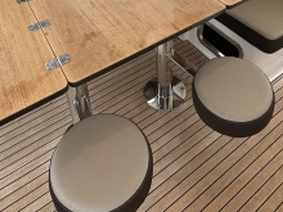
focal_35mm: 35
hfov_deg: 52.6
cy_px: -33
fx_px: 286
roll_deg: -1.3
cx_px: 154
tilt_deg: -26.7
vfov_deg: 34.0
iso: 100
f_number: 2.2
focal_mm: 2.22
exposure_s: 1/99
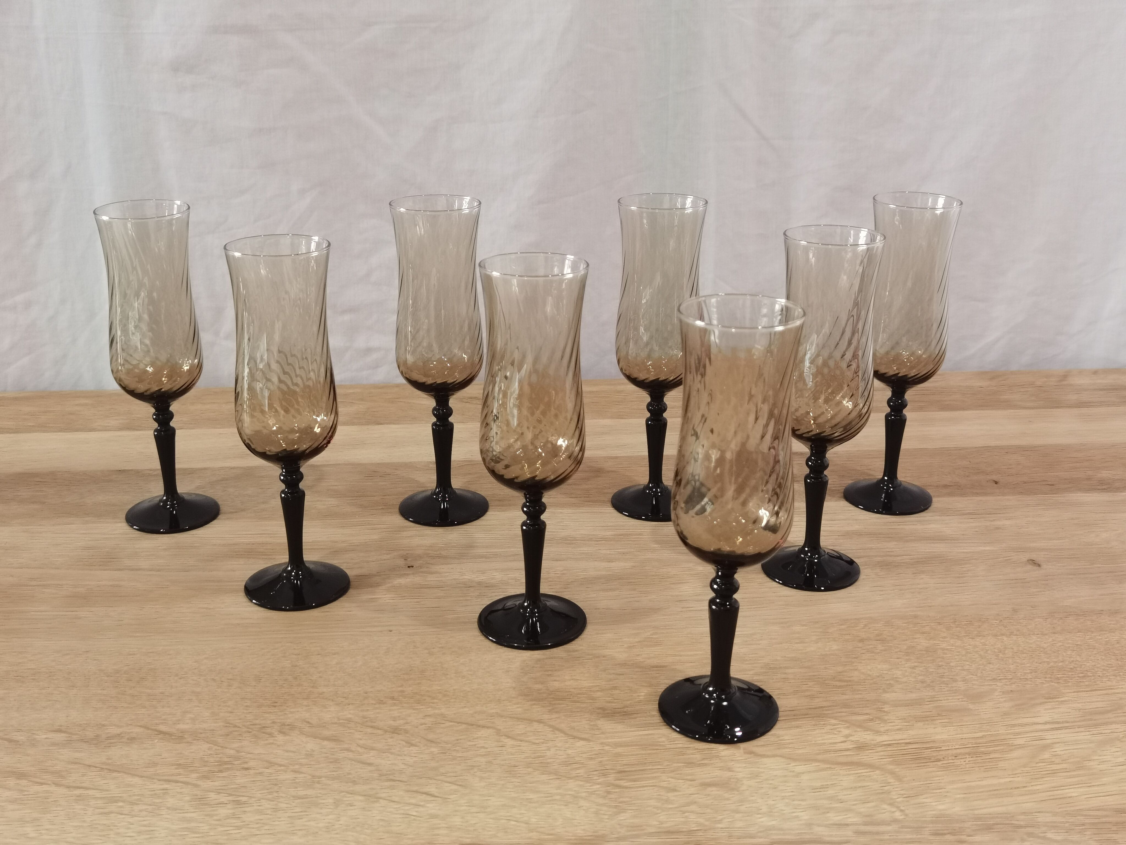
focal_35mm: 39
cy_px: 422
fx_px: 1269
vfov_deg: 36.8
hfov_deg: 47.9
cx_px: 563
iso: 160
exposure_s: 1/100
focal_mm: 6.71
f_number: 1.9
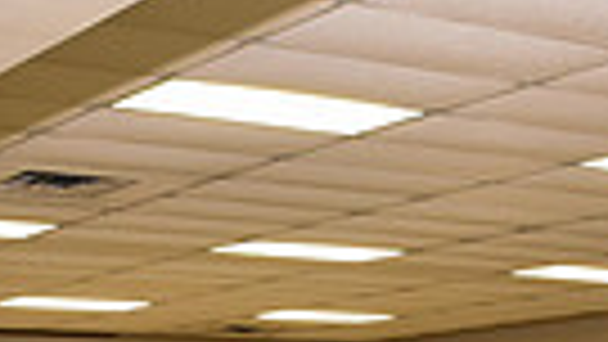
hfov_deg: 19.8
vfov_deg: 10.1
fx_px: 1741
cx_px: 360
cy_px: 745
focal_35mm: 108
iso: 1600
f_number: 8
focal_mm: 24
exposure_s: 1/60
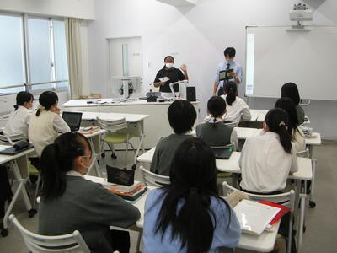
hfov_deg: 52.6
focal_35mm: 35
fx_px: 341
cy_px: 126
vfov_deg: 40.7
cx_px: 168
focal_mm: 5.8
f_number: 2.8
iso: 50
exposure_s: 1/29.5
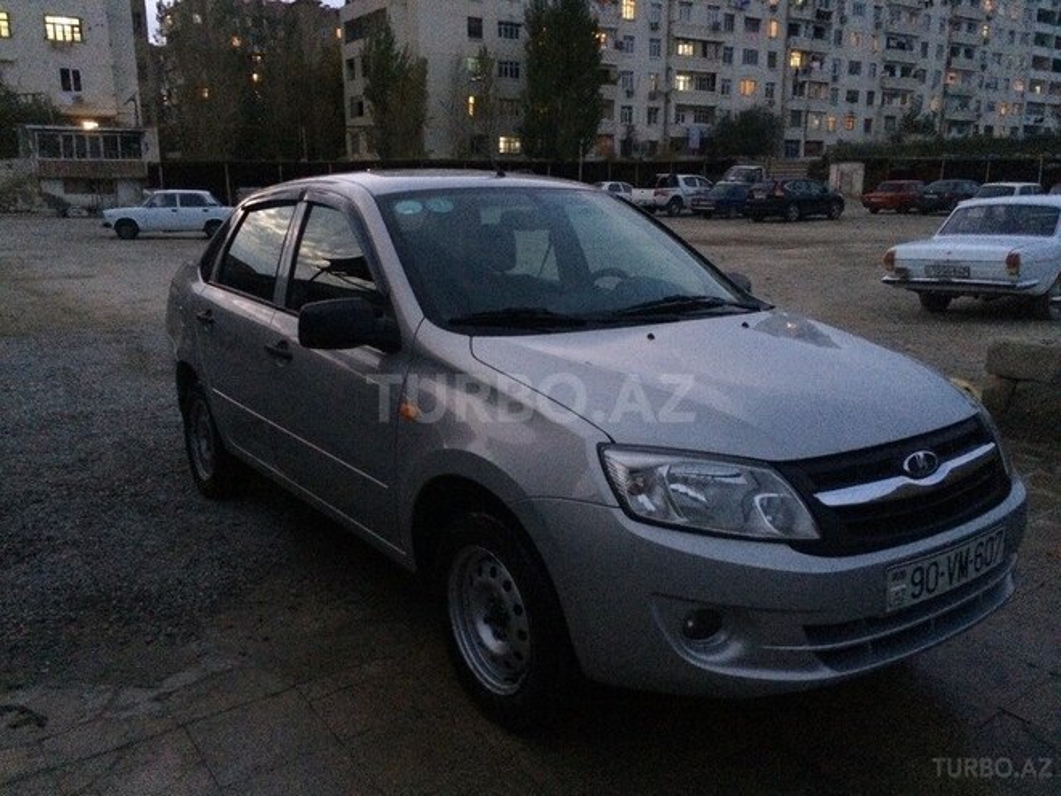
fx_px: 889
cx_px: 530
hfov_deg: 61.7
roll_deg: -1.0
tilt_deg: -14.6
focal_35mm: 29
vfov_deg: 48.2
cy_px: 398
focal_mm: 4.15
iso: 640
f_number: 2.2
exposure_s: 1/17
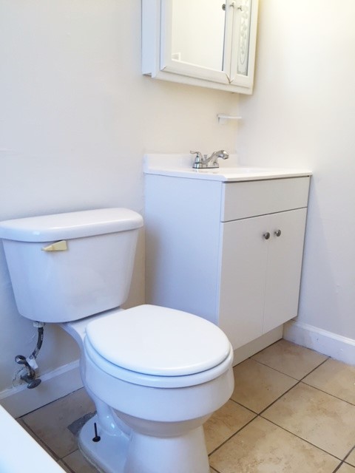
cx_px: 178
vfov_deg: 61.7
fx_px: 397
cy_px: 236
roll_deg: -0.3
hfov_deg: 48.2
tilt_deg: -12.8
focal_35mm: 29
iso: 32
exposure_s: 1/40
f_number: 2.2
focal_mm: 4.15
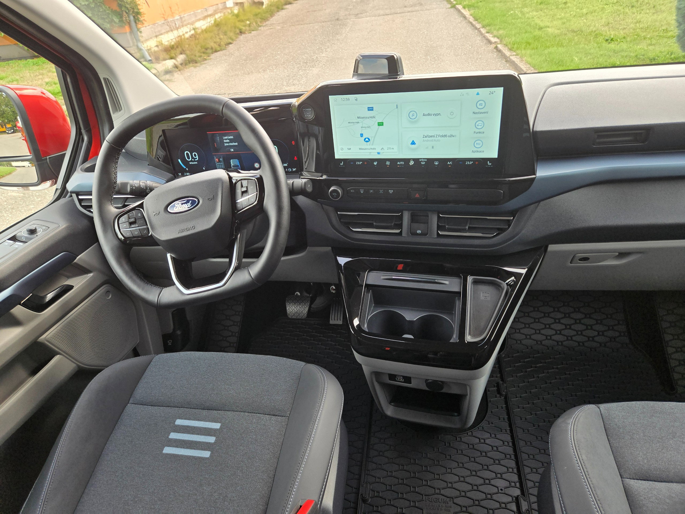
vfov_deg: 58.9
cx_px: 342
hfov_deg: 73.9
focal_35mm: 23
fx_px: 455
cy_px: 257
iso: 25
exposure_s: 1/102
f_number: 1.8
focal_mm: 5.4
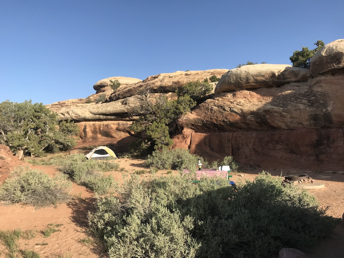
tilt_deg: +4.9
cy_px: 129
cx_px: 172
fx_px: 278
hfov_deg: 63.4
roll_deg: +0.6
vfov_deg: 49.8
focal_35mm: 28
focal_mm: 3.99
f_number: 1.8
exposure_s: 1/1429
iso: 20
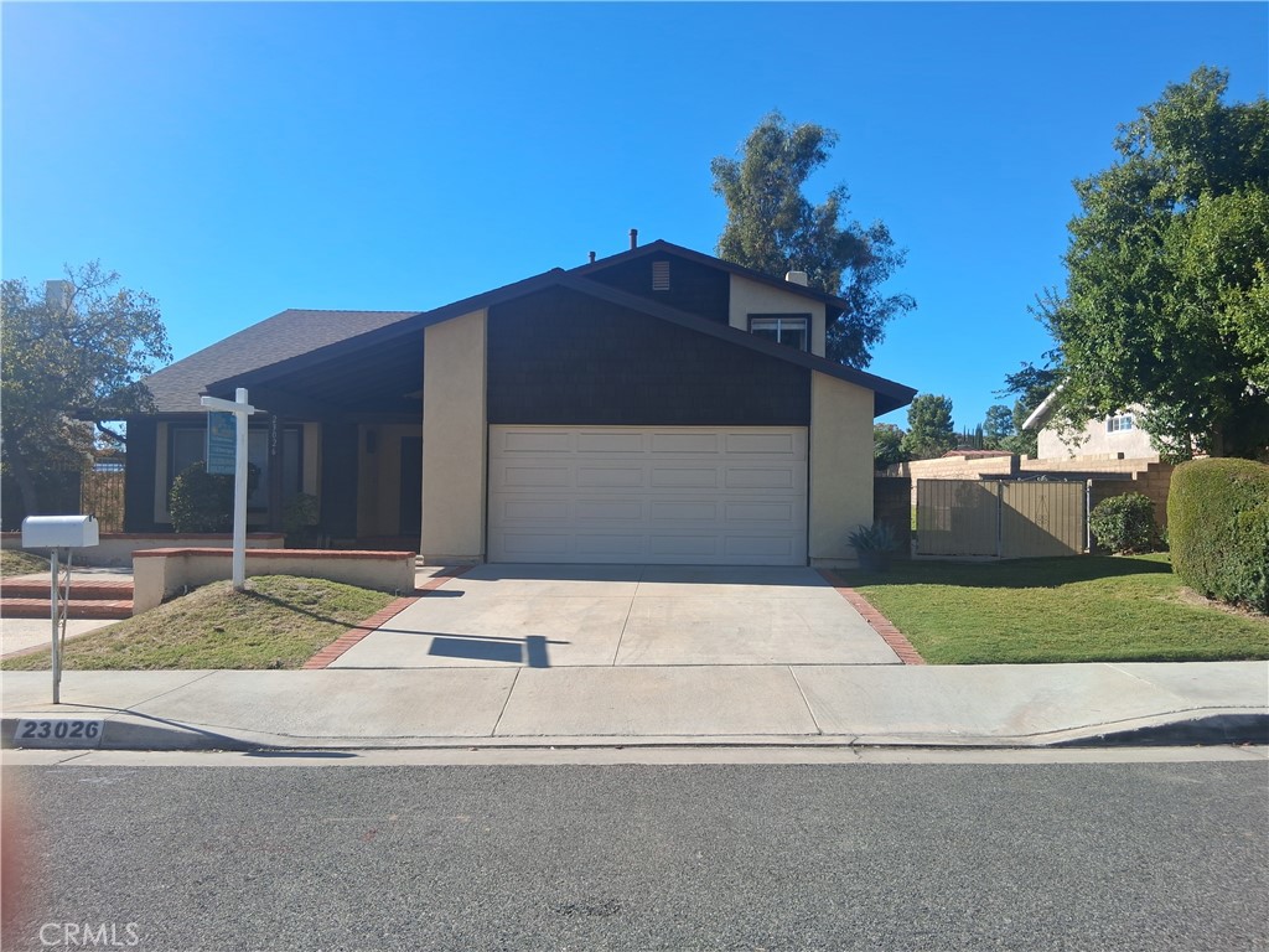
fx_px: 953
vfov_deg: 53.1
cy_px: 476
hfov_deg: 67.3
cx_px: 634
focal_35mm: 26
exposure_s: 1/422
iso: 25
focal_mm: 3.98
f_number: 1.8
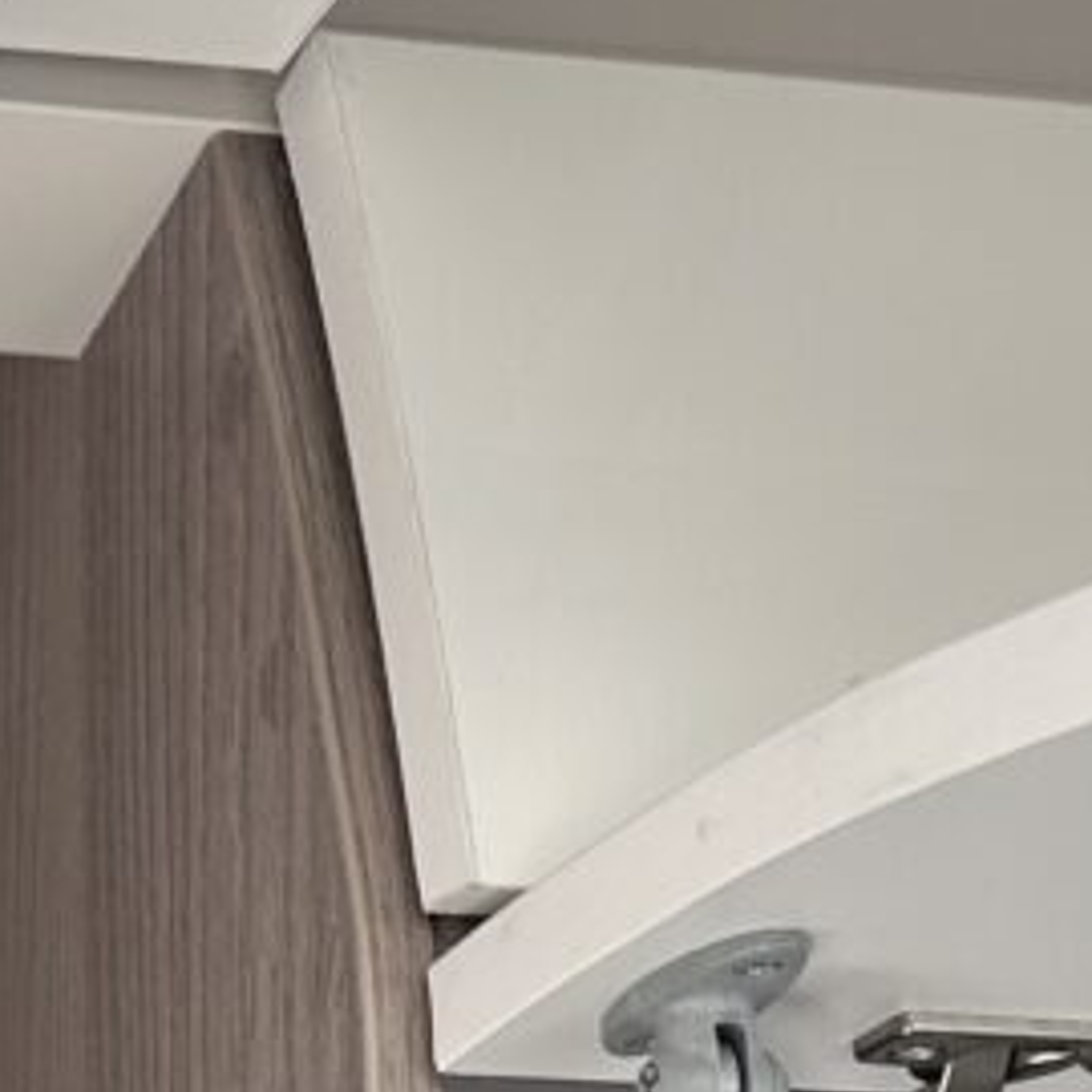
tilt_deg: +3.6
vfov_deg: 10.6
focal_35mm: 161
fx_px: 5746
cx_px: -279
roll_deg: +0.4
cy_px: 1525
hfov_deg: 10.6
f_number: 1.78
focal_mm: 6.86
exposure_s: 1/147
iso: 64
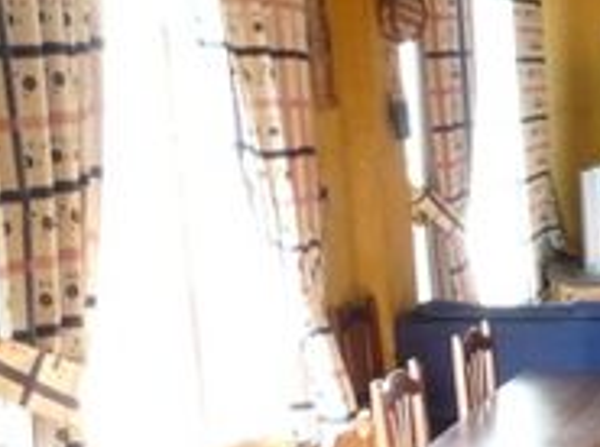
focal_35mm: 91
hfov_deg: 19.2
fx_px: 1574
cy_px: 460
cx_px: 866
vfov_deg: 15.8
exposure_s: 1/3.2
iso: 100
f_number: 6.3
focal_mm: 4.6
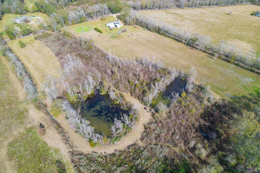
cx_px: 130
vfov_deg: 57.2
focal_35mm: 22
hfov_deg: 78.6
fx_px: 159
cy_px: 86
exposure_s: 1/60
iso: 100
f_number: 2.8
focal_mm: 8.38
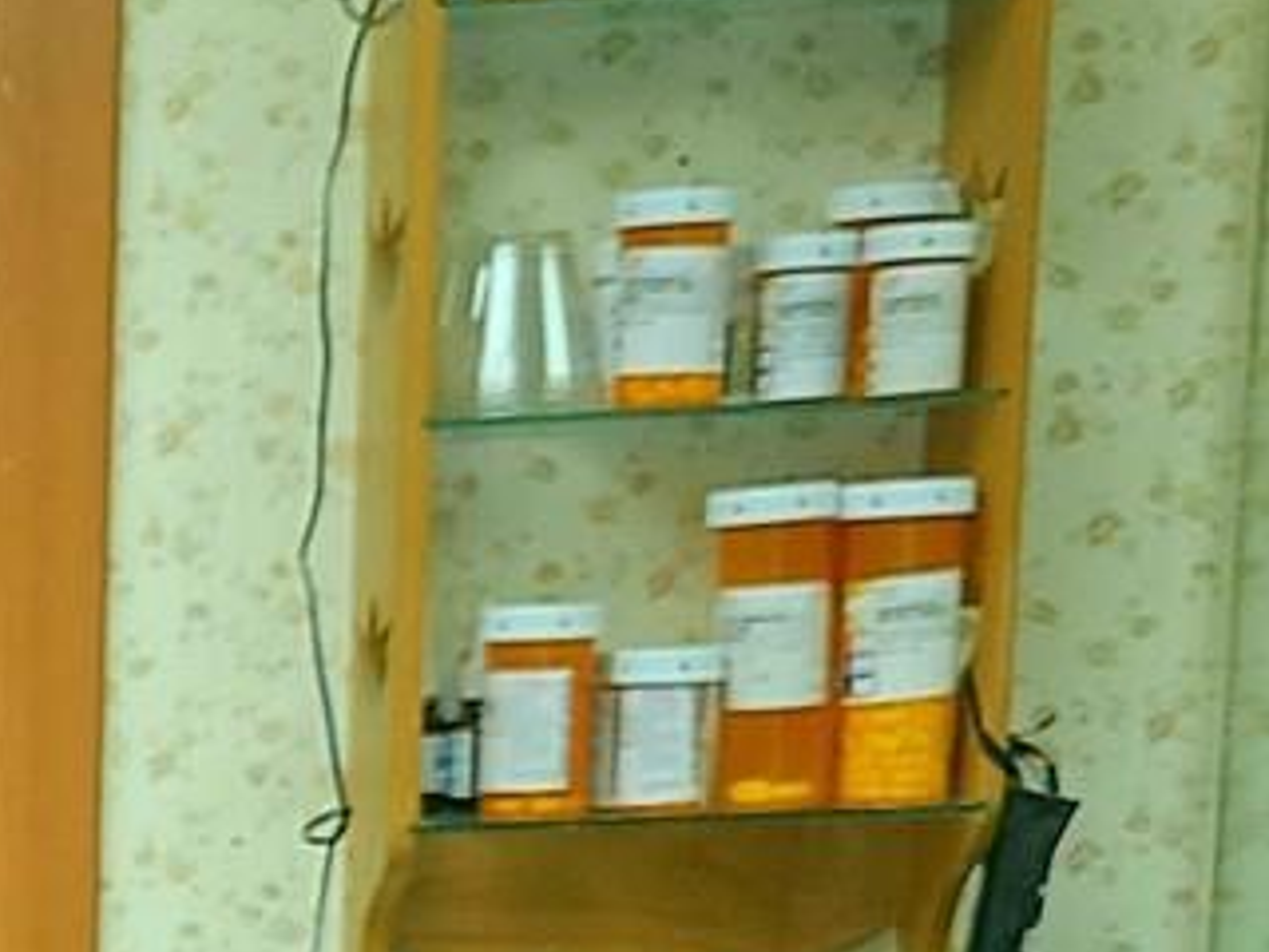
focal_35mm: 130
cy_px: 1722
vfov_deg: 10.7
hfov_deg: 13.4
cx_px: -1102
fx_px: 4766
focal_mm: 5.4
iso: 640
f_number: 1.8
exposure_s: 1/24
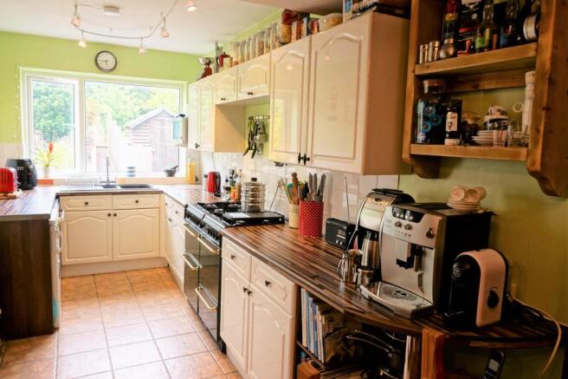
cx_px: 284
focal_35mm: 24
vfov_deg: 53.1
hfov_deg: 73.8
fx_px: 379
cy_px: 190
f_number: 9
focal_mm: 16
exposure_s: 1/15
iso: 320
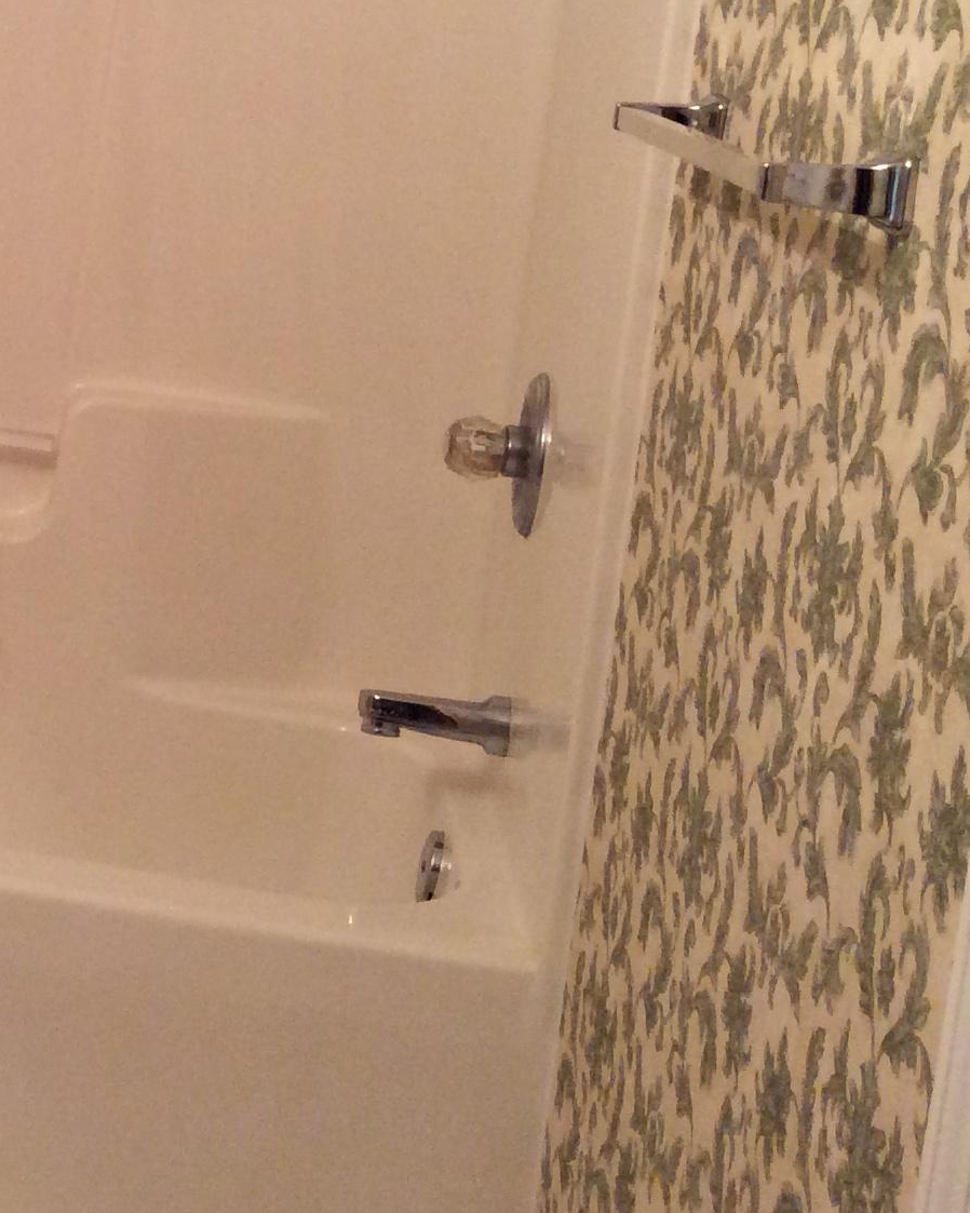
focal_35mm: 72
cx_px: -206
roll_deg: -5.0
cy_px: 214
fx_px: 2584
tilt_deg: -6.9
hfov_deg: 19.9
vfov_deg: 25.9
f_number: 2.4
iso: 125
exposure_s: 1/24
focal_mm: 3.3
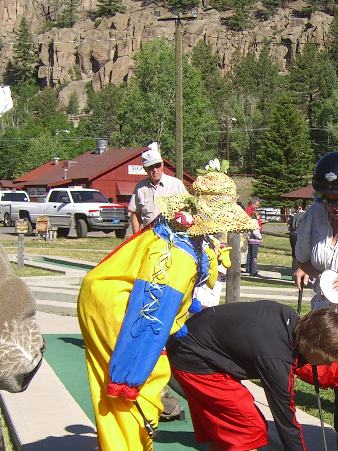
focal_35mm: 88
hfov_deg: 16.4
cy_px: 360
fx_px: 1146
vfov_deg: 22.0
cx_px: 353
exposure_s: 1/500
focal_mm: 7.9
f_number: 4
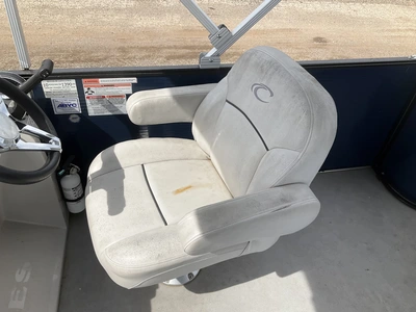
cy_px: 156
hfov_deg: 61.7
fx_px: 349
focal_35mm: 29
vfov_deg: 48.2
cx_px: 208
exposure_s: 1/1577
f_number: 1.8
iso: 25
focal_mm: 3
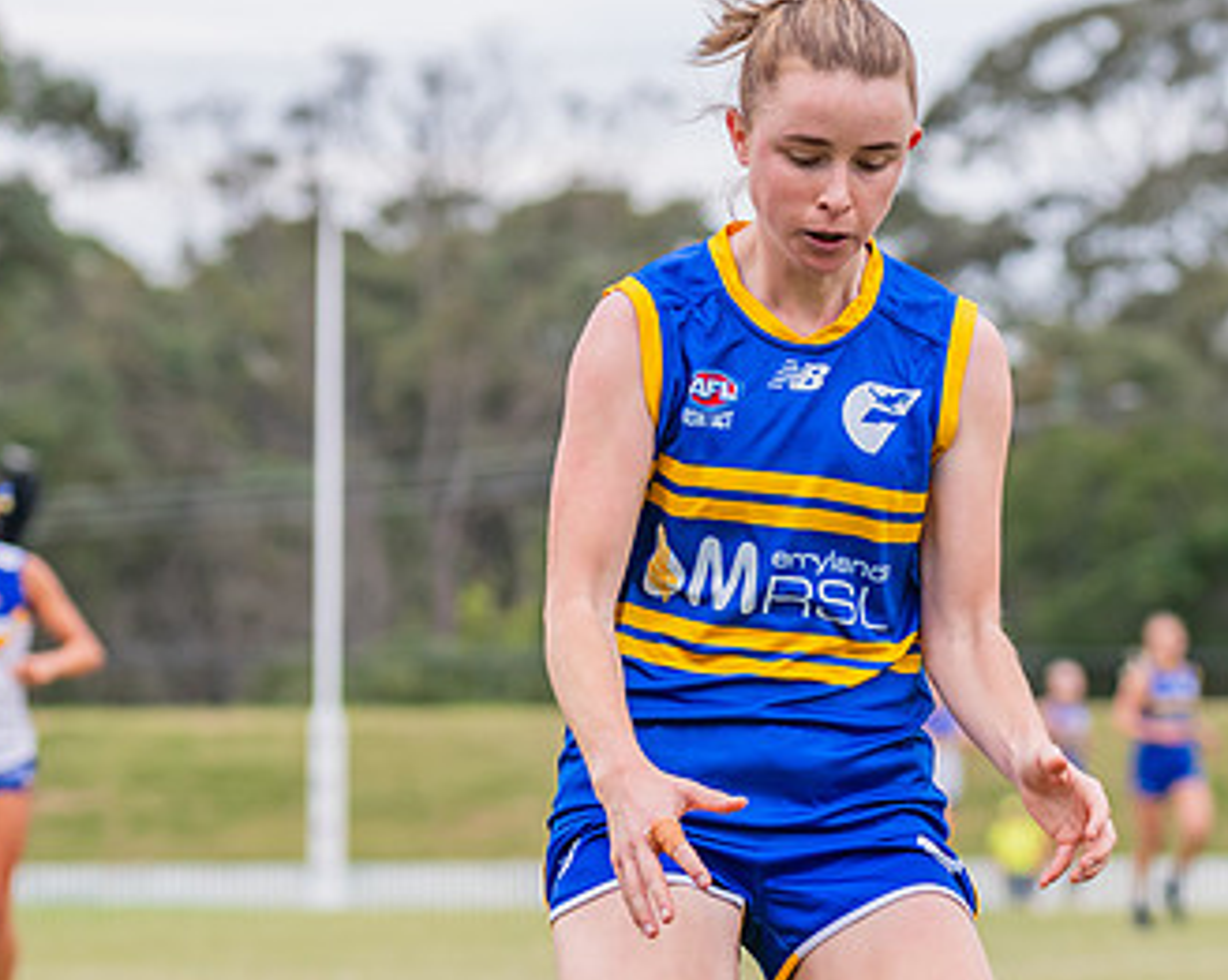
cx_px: 763
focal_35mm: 329
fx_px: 11950
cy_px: 718
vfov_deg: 4.7
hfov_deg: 5.9
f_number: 6.3
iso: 800
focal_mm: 170
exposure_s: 1/1250
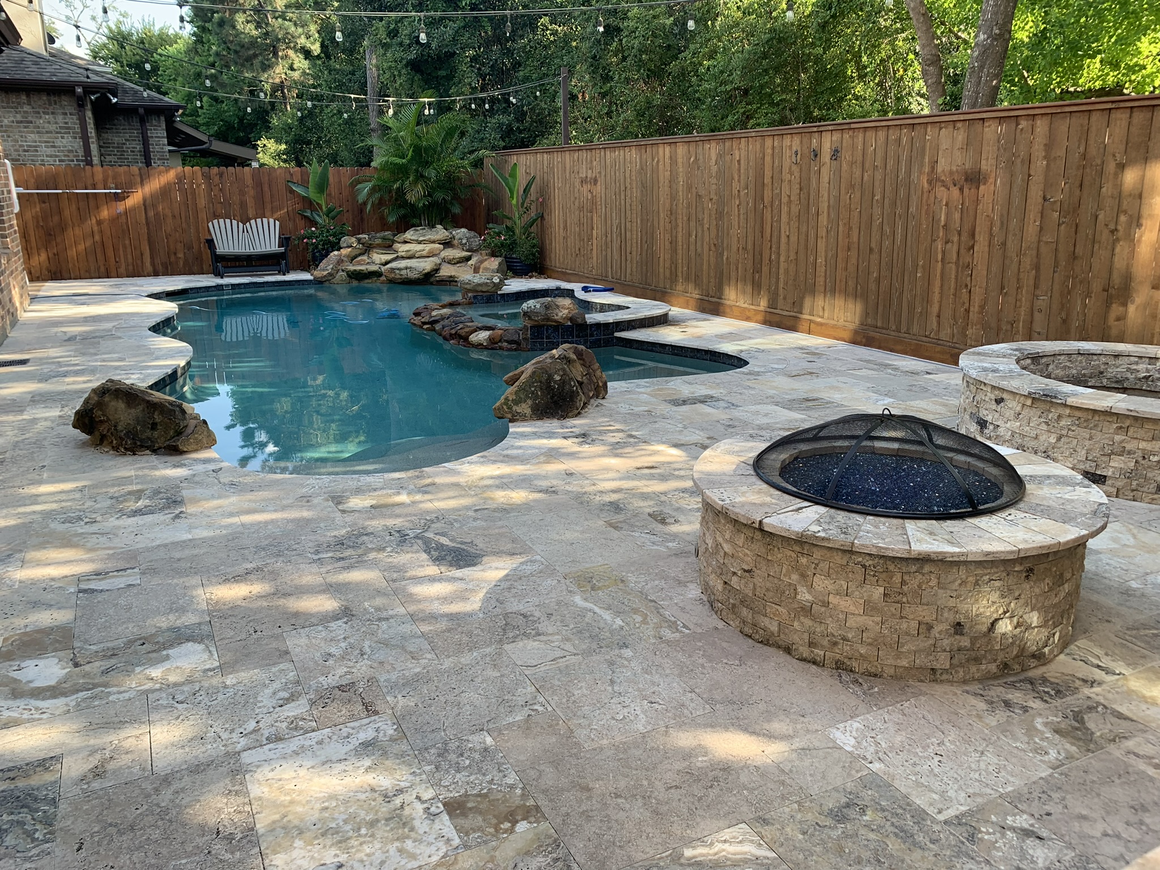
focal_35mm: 26
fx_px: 871
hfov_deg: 67.3
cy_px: 435
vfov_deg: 53.1
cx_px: 580
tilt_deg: -16.1
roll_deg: -0.1
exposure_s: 1/204
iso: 25
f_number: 1.8
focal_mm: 4.25
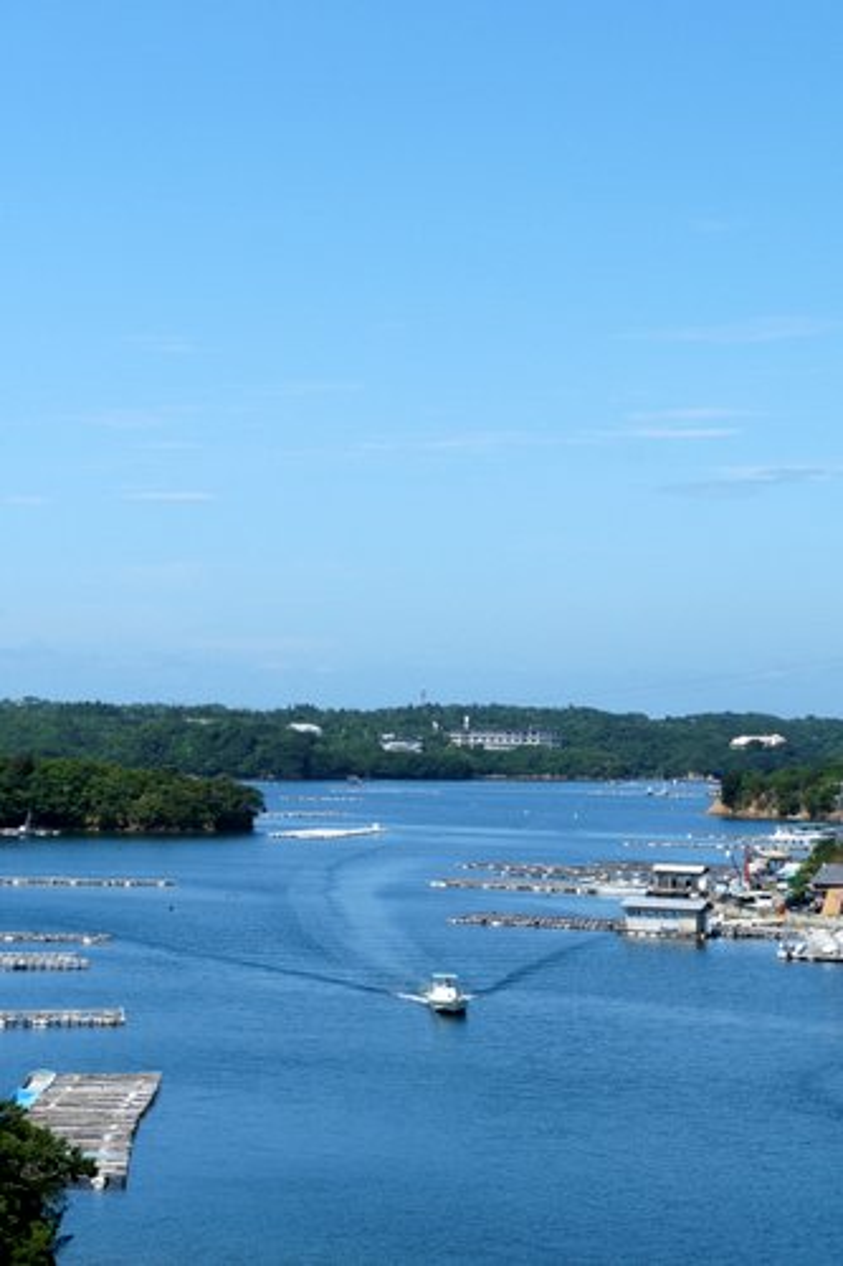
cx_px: 422
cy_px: 633
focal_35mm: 82
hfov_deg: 16.5
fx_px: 2900
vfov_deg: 24.6
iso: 200
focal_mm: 55
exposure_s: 1/500
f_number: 9
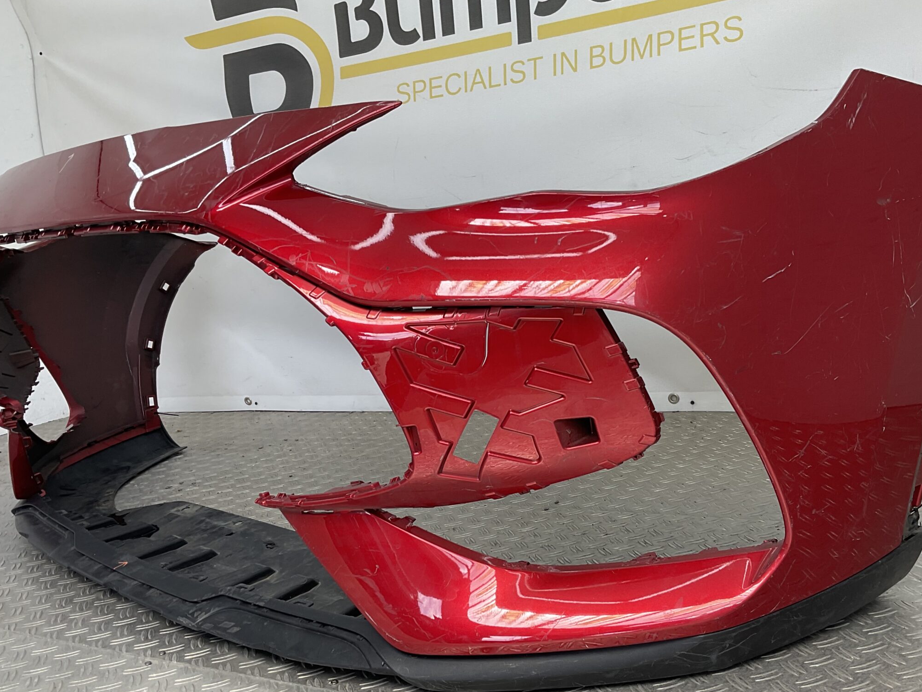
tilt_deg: -14.6
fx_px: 986
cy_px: 402
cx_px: 504
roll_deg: +5.6
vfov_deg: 38.6
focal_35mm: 37
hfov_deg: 50.1
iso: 16
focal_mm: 3
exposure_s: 1/133
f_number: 1.8
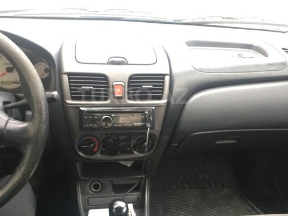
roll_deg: -1.2
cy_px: 96
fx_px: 300
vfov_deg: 39.6
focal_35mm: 36
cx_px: 133
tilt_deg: -23.4
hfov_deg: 51.3
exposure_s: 1/33
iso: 125
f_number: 2.2
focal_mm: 4.15
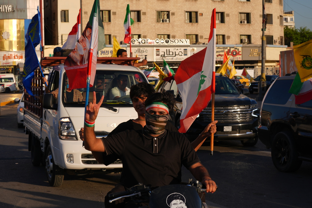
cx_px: 156
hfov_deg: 28.8
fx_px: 607
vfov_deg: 19.5
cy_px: 104
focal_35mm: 70
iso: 200
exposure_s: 1/200
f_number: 13
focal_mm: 70
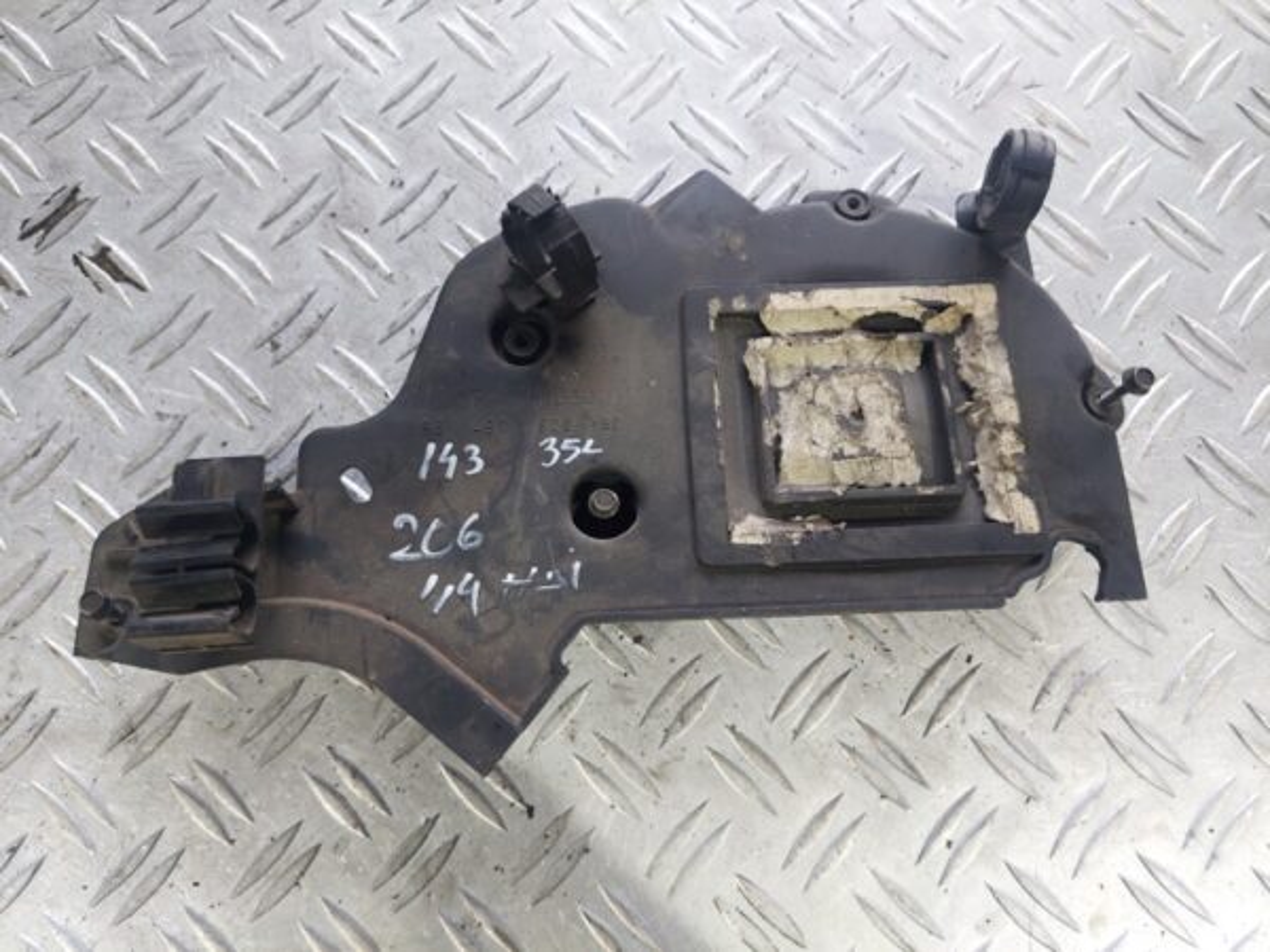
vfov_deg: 54.9
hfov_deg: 69.4
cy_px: 476
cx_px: 635
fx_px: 917
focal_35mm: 25
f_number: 1.8
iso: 250
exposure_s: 1/50
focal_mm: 5.23
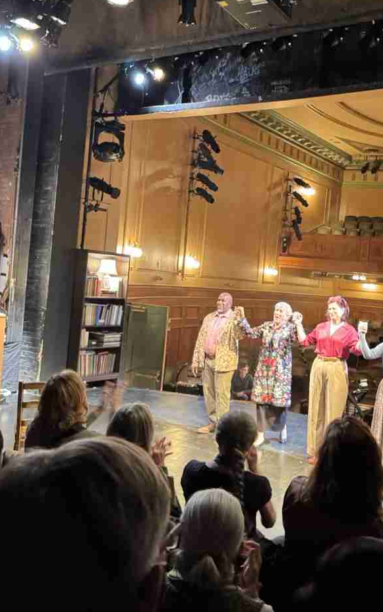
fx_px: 585
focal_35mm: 35
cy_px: 297
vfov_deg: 55.3
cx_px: 282
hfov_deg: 35.5
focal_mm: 6.76
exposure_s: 1/30
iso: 1250
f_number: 1.78
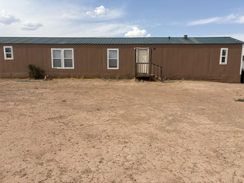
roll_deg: -1.3
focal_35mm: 26
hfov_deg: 67.3
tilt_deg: -5.3
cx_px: 122
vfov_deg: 53.1
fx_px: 183
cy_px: 92
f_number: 1.6
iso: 50
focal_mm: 5.96
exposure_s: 1/4329
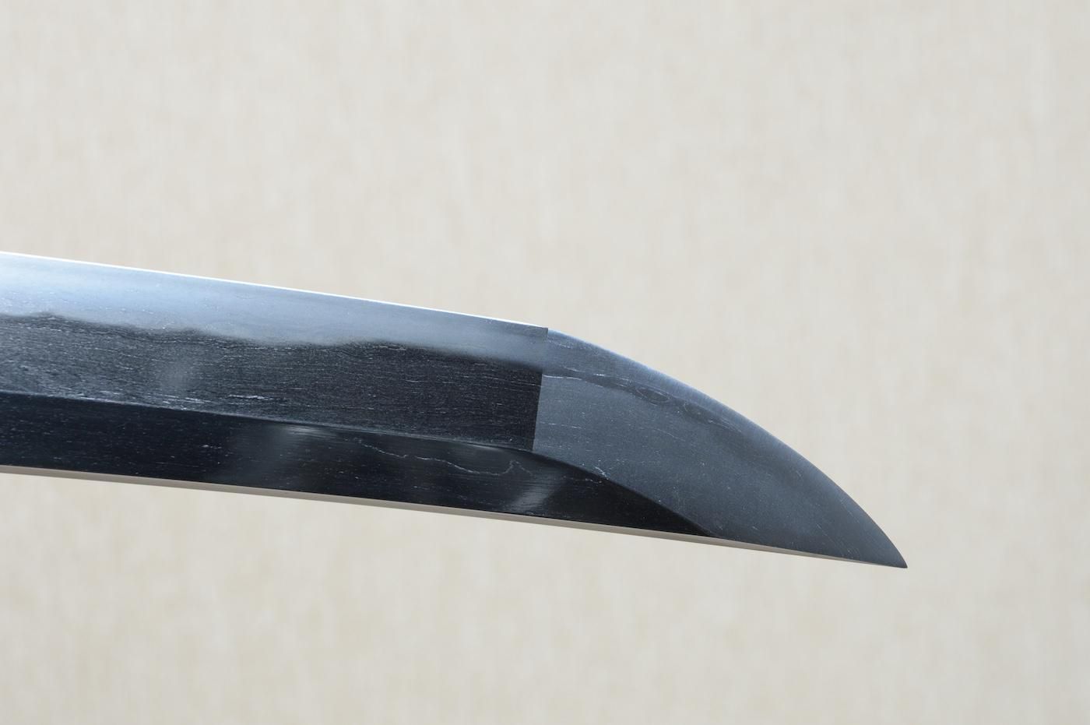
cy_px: 362
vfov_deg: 12.2
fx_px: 3403
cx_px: 545
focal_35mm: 112
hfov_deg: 18.2
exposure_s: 1/2
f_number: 11
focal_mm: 75
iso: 400
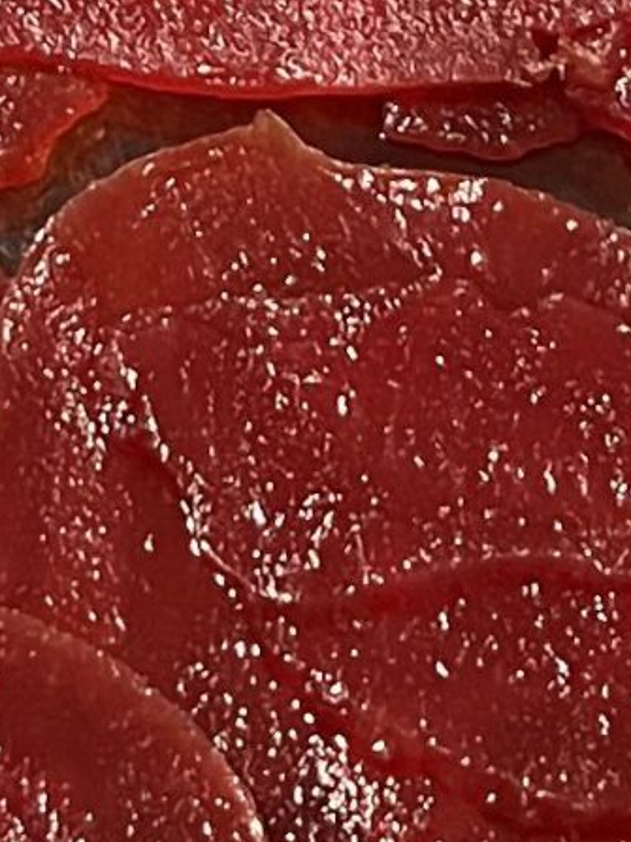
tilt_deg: -59.3
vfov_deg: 12.6
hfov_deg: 9.3
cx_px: -654
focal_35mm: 149
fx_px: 3623
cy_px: -405
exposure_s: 1/50
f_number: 1.5
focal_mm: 5.7
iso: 400
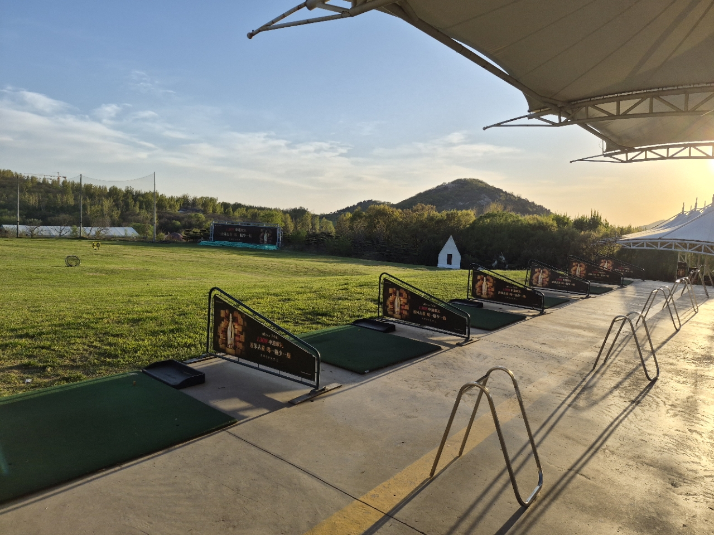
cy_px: 268
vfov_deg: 58.9
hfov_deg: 73.9
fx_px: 474
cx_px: 357
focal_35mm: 23
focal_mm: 5.4
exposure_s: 1/5904
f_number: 1.8
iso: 80
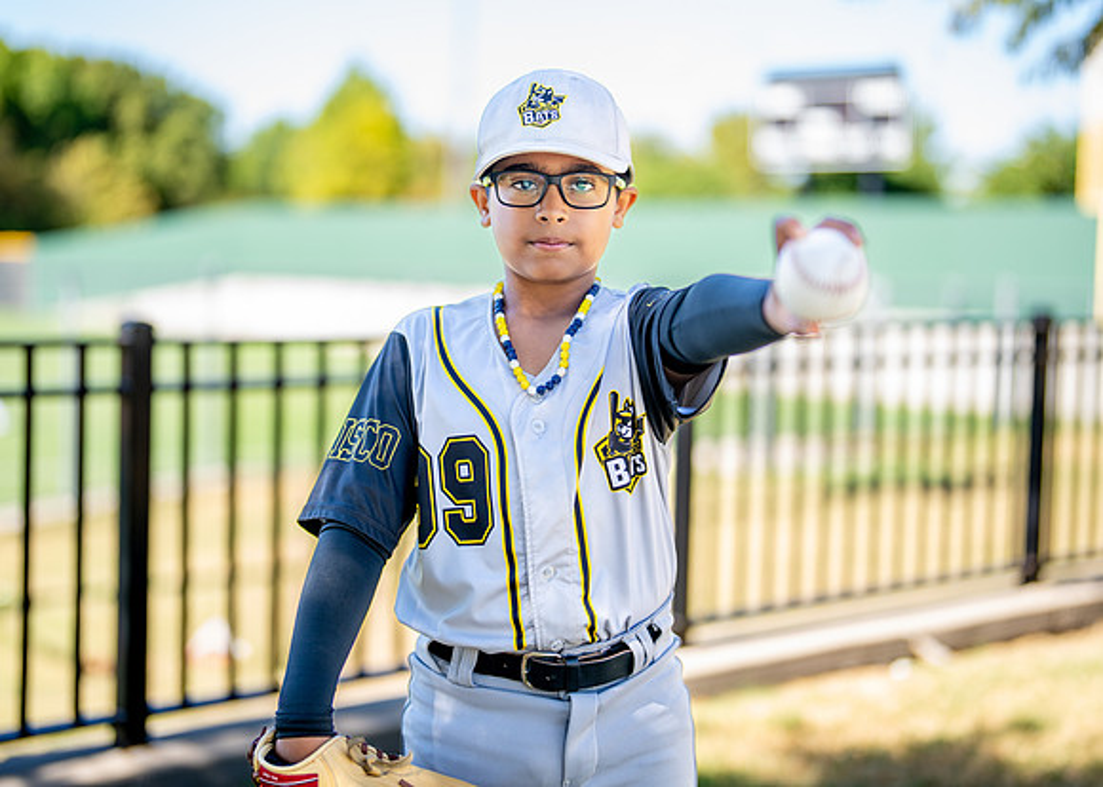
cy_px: 338
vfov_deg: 23.3
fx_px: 1907
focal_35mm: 61
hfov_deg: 32.3
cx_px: 562
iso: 100
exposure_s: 1/1250
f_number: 1.2
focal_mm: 50
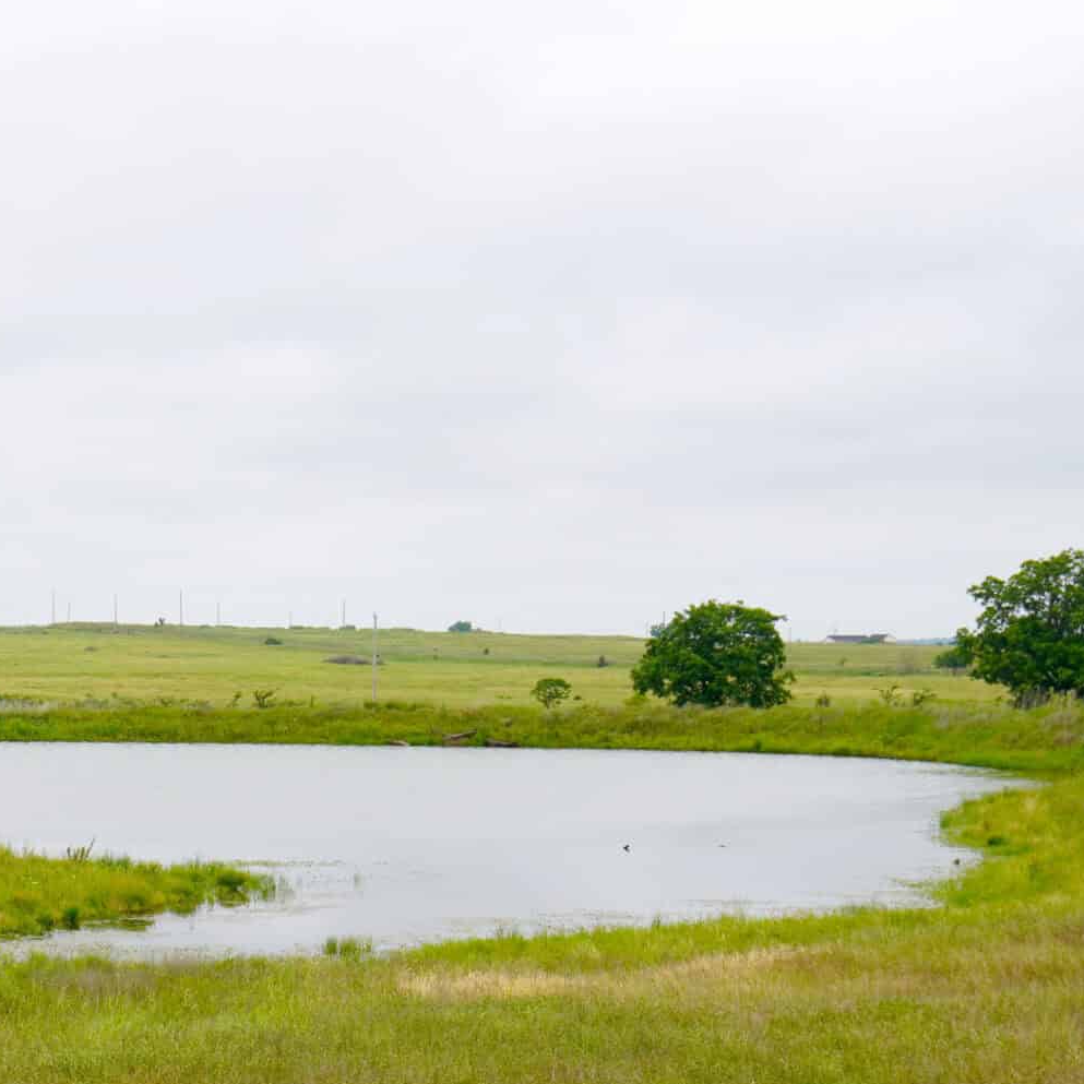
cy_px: 827
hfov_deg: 18.2
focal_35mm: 92
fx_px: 3259
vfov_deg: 18.7
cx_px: -82
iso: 100
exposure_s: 1/125
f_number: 8
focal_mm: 28
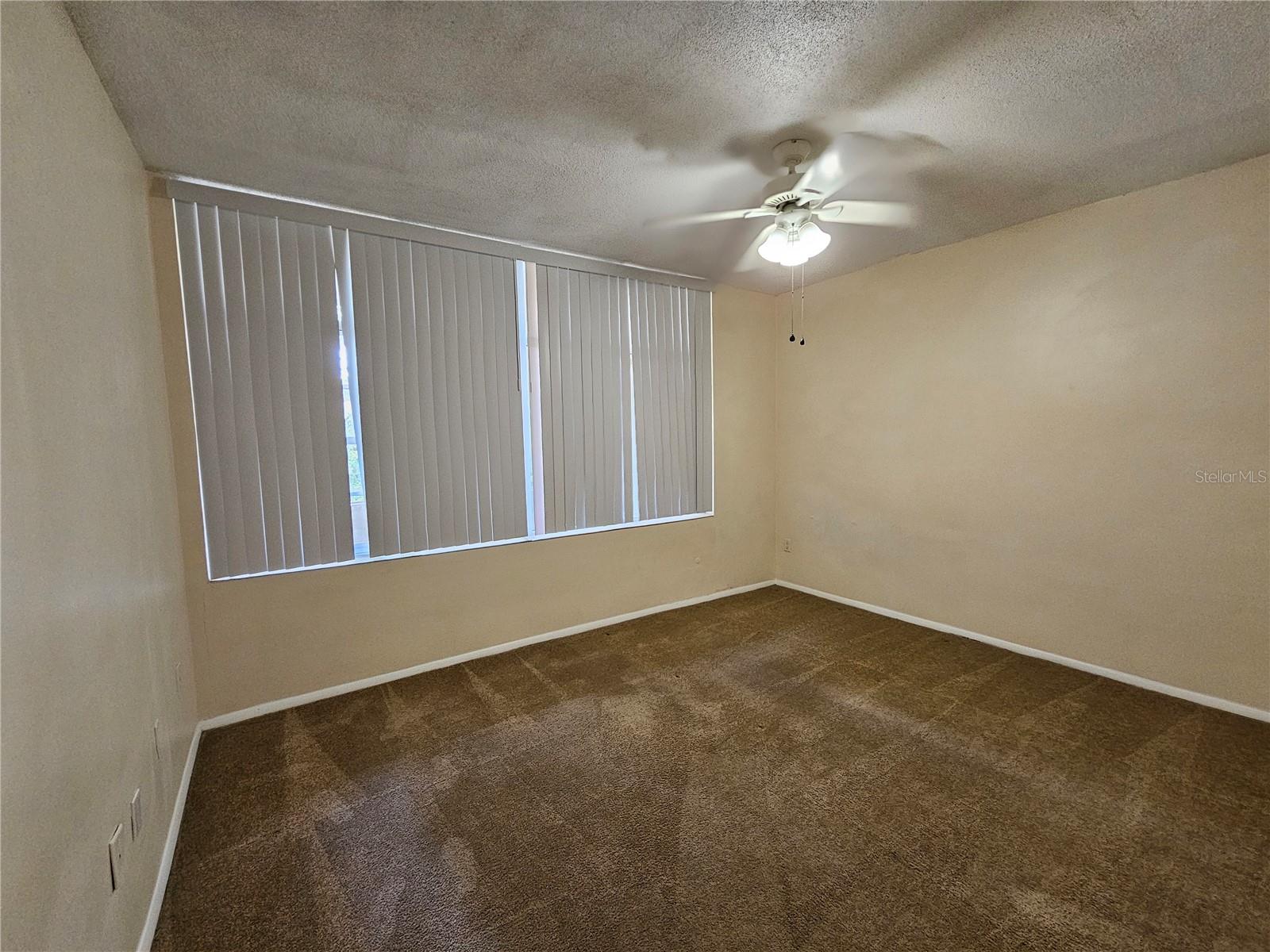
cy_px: 476
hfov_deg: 106.2
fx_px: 477
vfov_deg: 89.9
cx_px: 635
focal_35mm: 13
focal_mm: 2.2
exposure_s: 1/40
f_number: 2.2
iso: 400
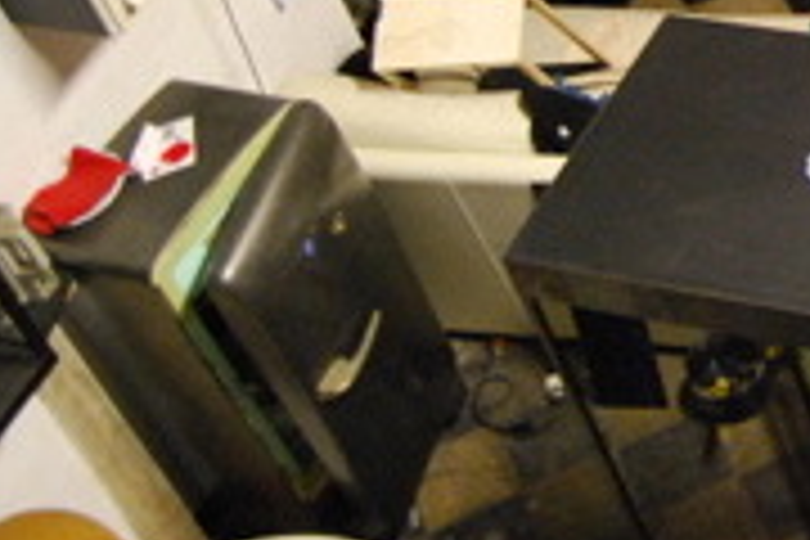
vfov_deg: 13.9
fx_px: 2160
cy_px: -58
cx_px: 1071
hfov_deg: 19.5
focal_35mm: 96
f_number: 3.5
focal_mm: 18
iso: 1600
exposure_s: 1/20
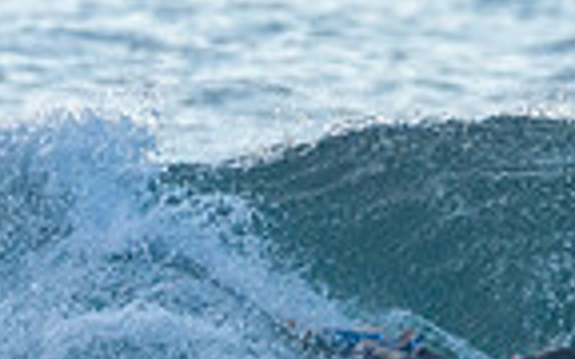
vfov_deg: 0.4
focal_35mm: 2955
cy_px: 441
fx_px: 46307
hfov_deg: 0.7
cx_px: 615
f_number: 5.6
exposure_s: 1/1250
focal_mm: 480
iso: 560
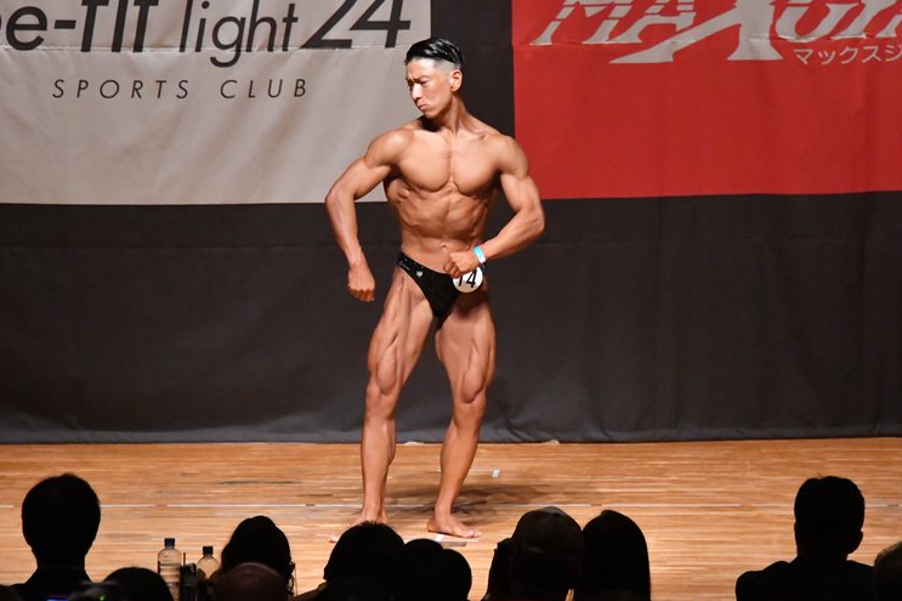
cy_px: 304
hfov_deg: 7.7
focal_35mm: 266
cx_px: 435
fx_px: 6663
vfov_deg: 5.2
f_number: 5.6
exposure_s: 1/400
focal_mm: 170
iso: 12800
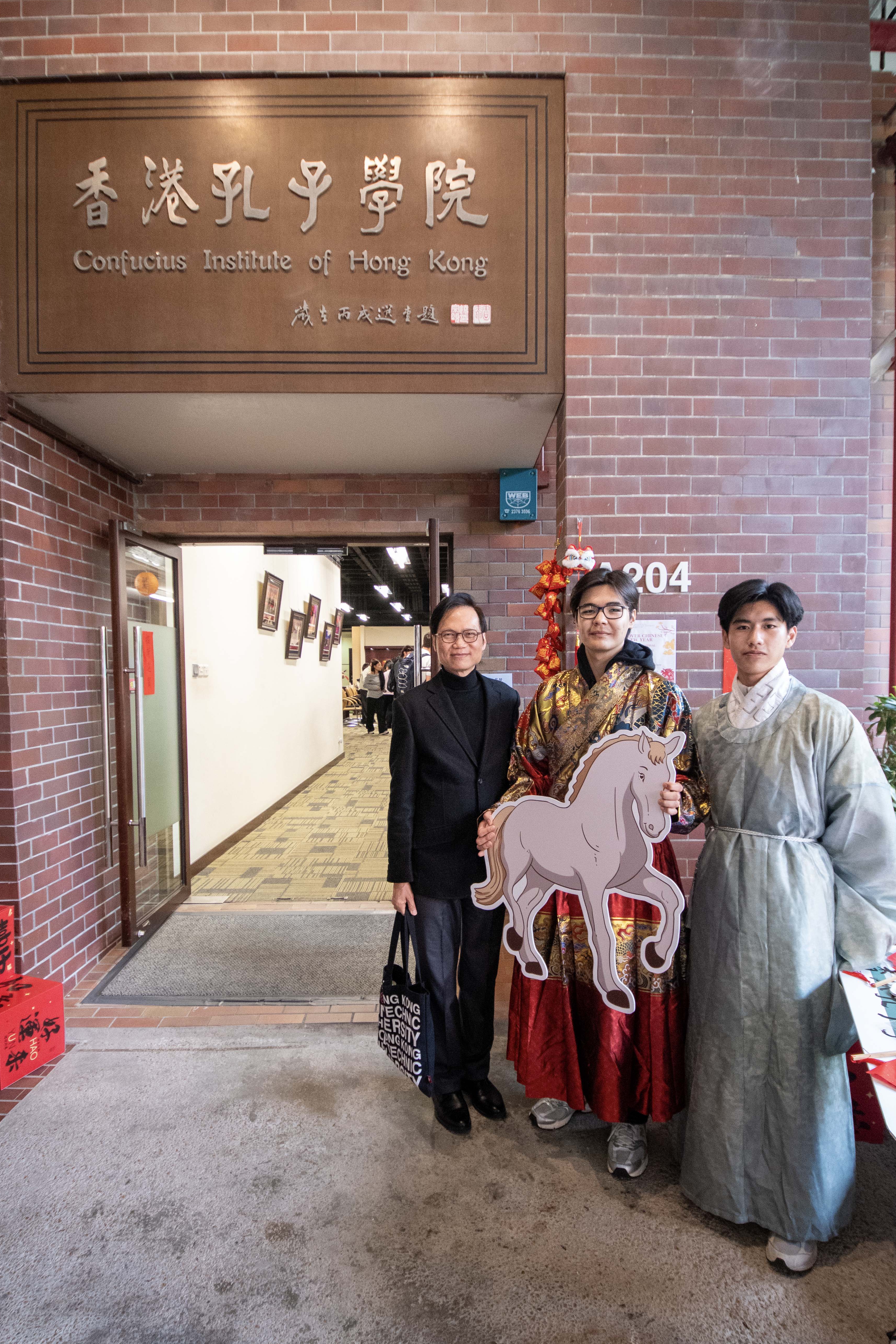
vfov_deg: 86.8
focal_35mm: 19
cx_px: 461
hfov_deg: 64.5
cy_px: 707
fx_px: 709
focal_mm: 12
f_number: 4.5
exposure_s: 1/60
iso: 2500
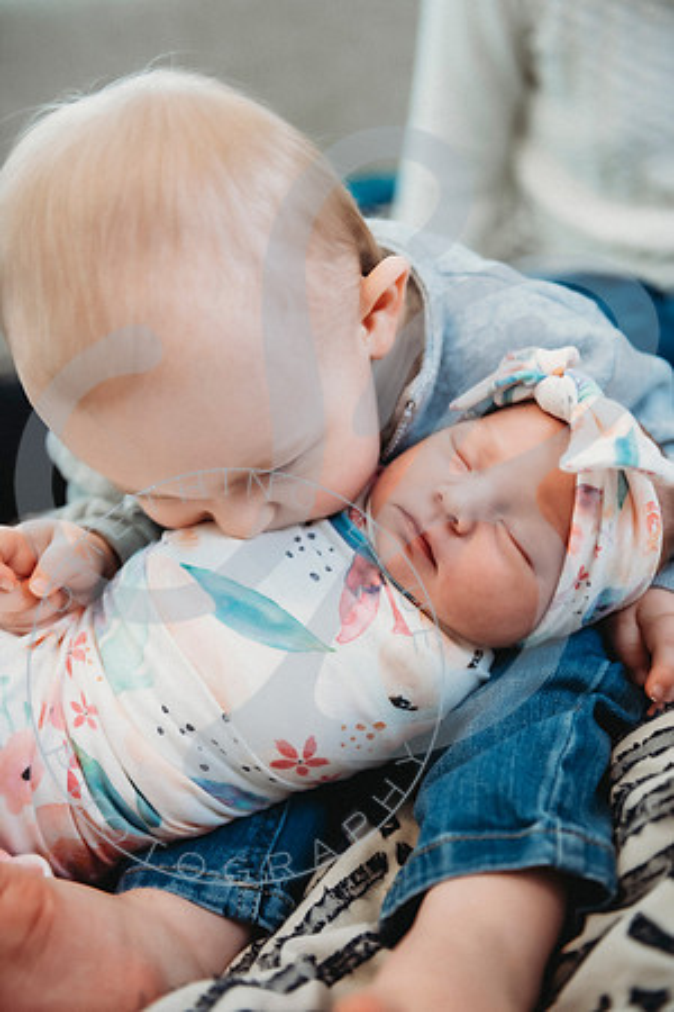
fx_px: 1179
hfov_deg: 31.9
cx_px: 337
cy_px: 506
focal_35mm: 42
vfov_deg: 46.4
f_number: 2.8
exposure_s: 1/125
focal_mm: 42
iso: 800
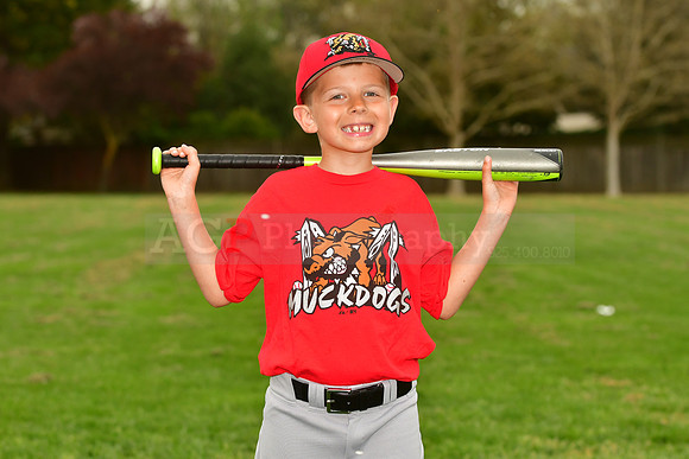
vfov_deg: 9.6
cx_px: 344
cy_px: 230
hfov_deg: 14.4
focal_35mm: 142
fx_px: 2728
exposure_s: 1/800
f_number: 5
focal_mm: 95
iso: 400
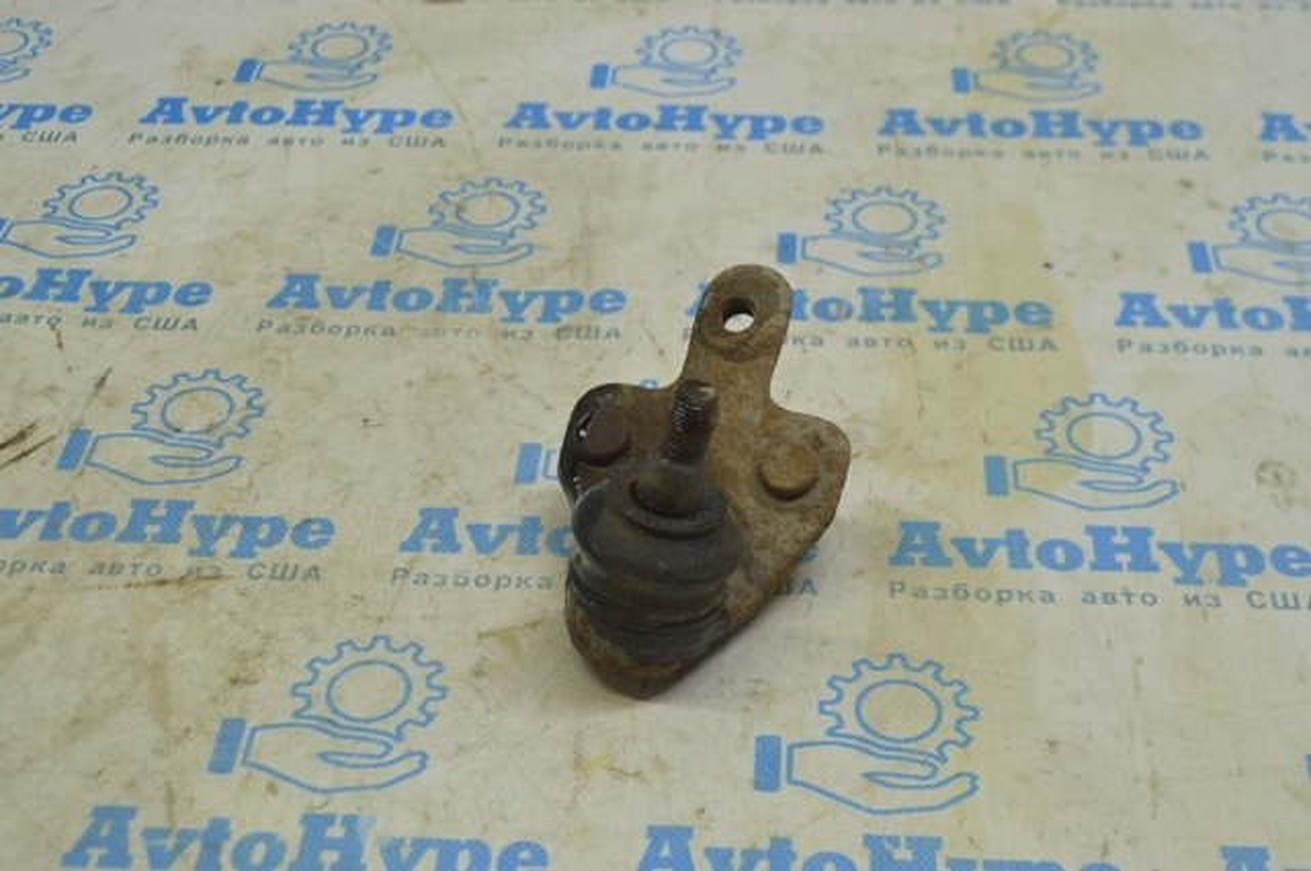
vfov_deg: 23.7
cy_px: 436
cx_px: 656
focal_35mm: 57
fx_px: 2073
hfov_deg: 35.1
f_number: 5.6
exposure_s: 1/40
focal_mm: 38
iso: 400
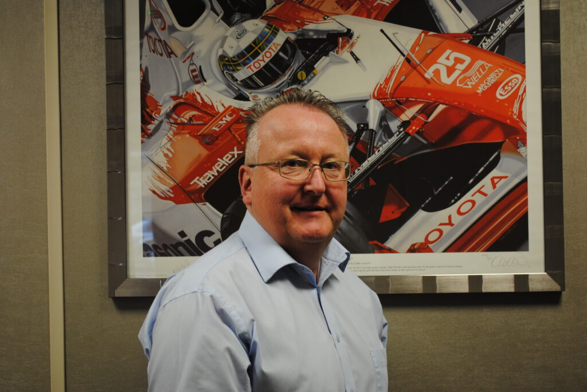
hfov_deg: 36.8
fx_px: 881
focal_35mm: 54
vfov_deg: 25.1
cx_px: 294
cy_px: 196
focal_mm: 36
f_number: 5
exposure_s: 1/30
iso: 400
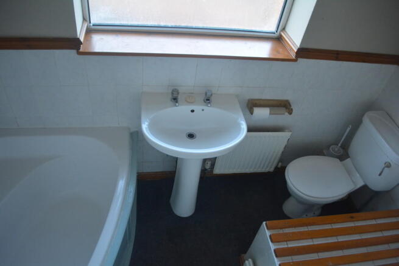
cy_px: 133
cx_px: 200
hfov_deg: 67.4
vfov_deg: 48.0
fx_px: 299
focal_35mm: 27
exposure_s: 1/160
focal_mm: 18
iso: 1600
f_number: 3.5
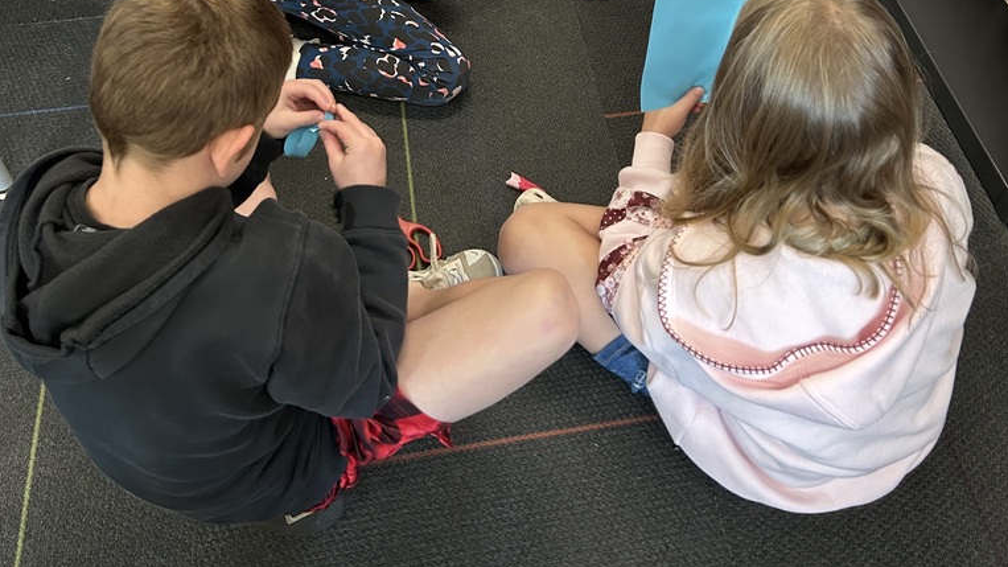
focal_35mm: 38
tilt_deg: -44.0
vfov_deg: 28.4
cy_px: -52
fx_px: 1016
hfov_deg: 52.8
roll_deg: -3.7
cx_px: 505
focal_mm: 5.7
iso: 400
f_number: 1.5
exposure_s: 1/40
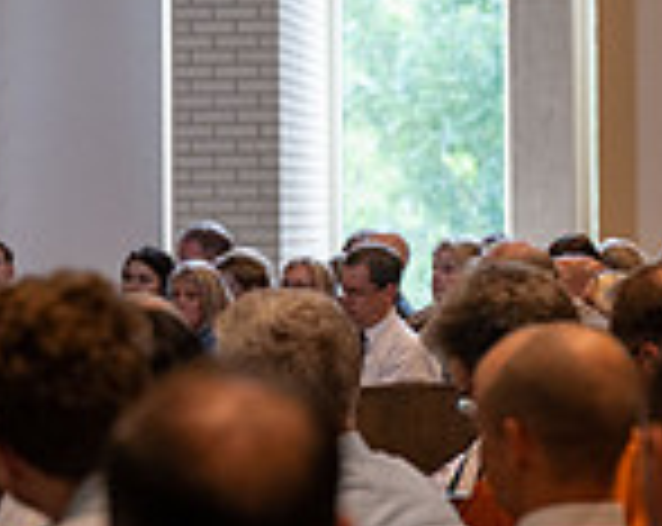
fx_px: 5084
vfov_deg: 5.9
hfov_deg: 7.5
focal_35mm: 260
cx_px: 342
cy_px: 128
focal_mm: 70
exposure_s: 1/250
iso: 1250
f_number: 2.8
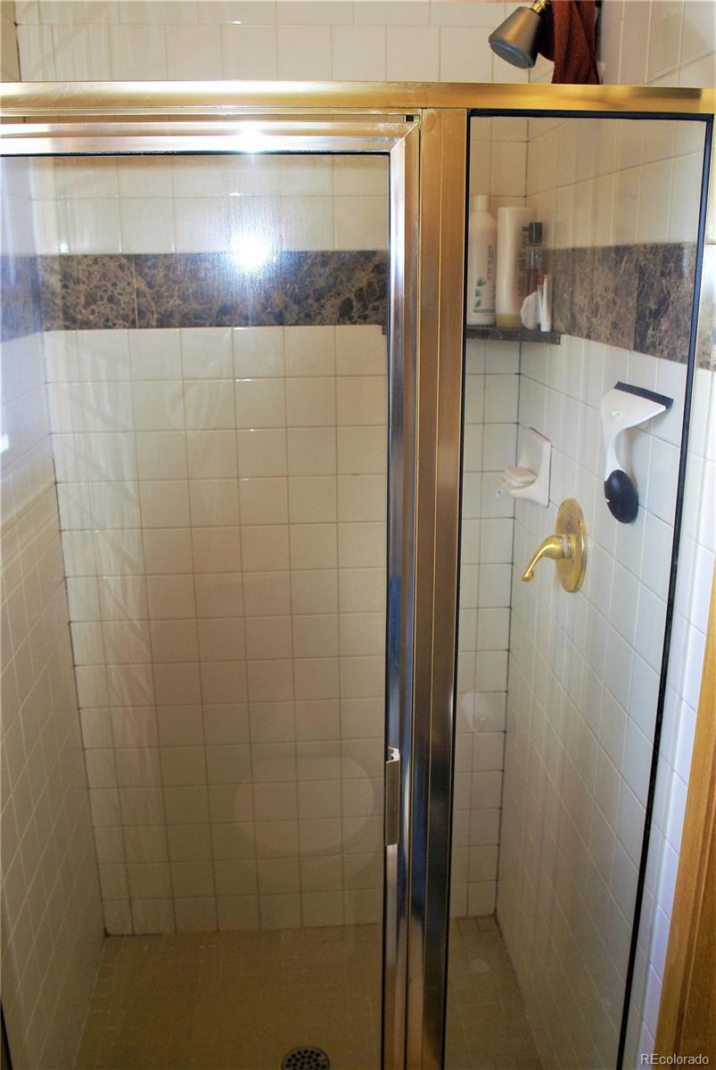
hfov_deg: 43.7
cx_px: 358
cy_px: 535
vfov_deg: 61.9
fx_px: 893
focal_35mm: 30
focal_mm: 20
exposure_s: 1/60
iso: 250
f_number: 4
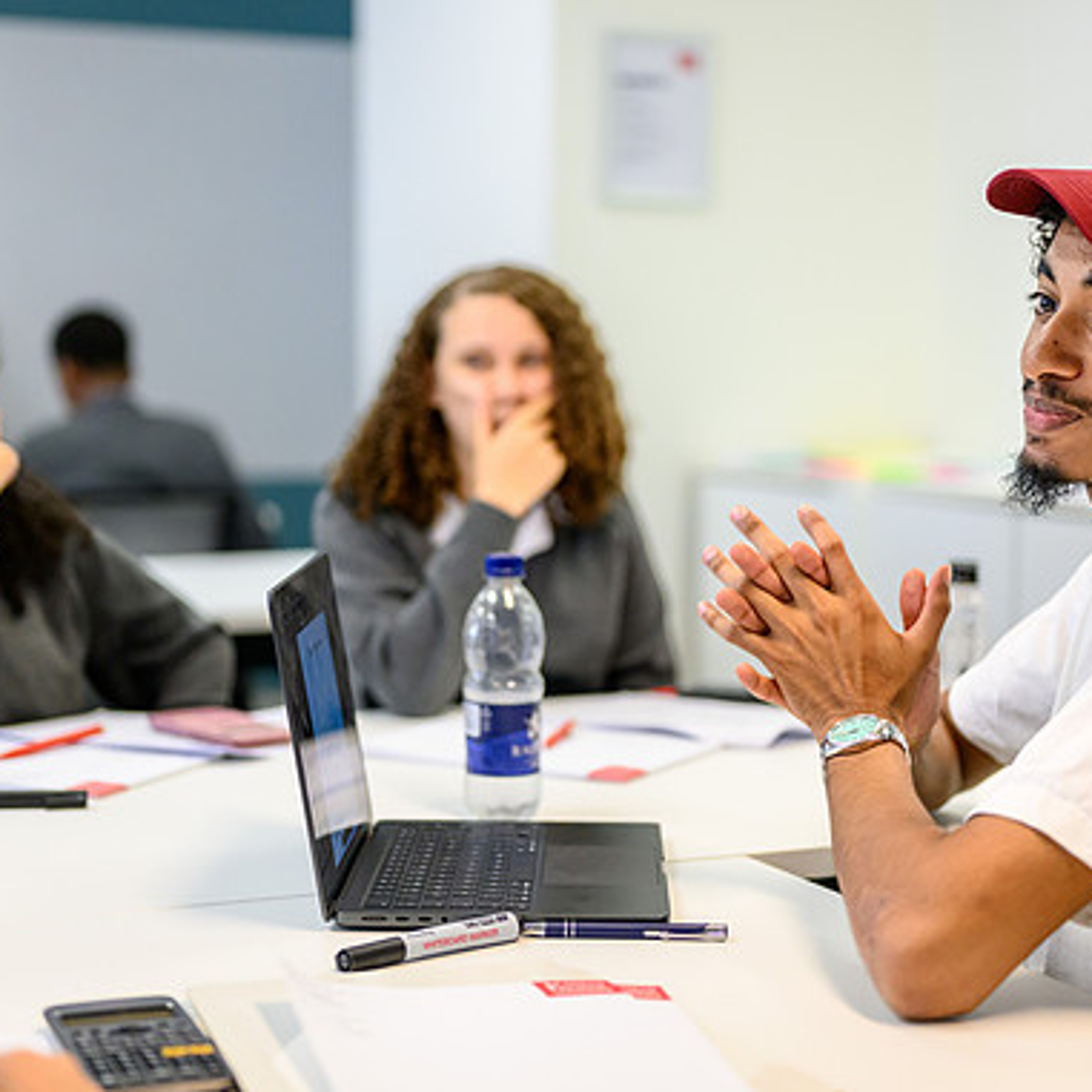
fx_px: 2356
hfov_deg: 26.1
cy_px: 549
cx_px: 542
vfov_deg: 26.1
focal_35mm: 66
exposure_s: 1/640
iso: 2000
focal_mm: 50
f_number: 1.8
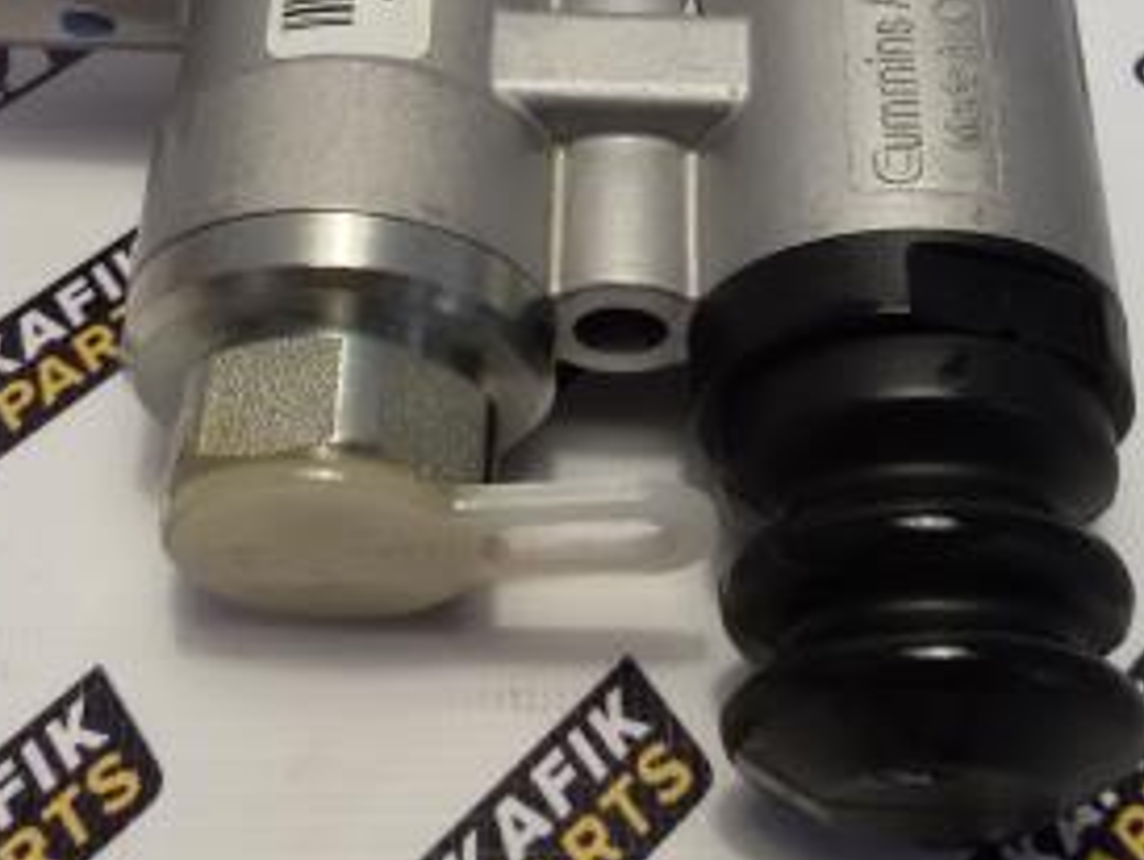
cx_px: 534
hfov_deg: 31.6
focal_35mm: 61
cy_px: 102
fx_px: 2018
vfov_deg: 23.5
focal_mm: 2.93
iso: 50
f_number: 2.4
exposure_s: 1/33
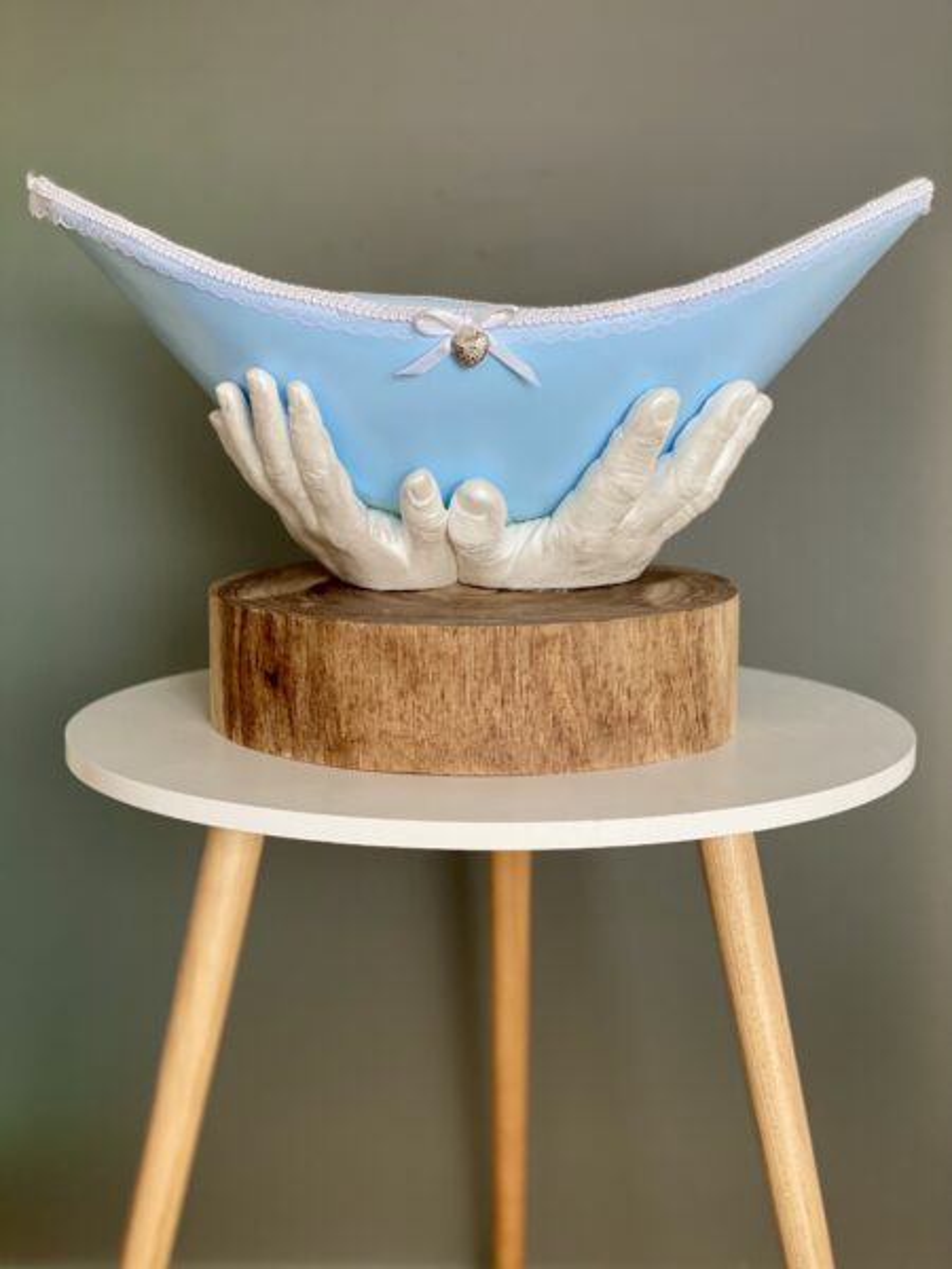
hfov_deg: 28.0
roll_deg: +0.0
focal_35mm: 52
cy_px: 634
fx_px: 1907
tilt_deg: -8.0
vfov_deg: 36.8
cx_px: 476
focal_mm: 6
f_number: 2
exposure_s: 1/122
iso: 160
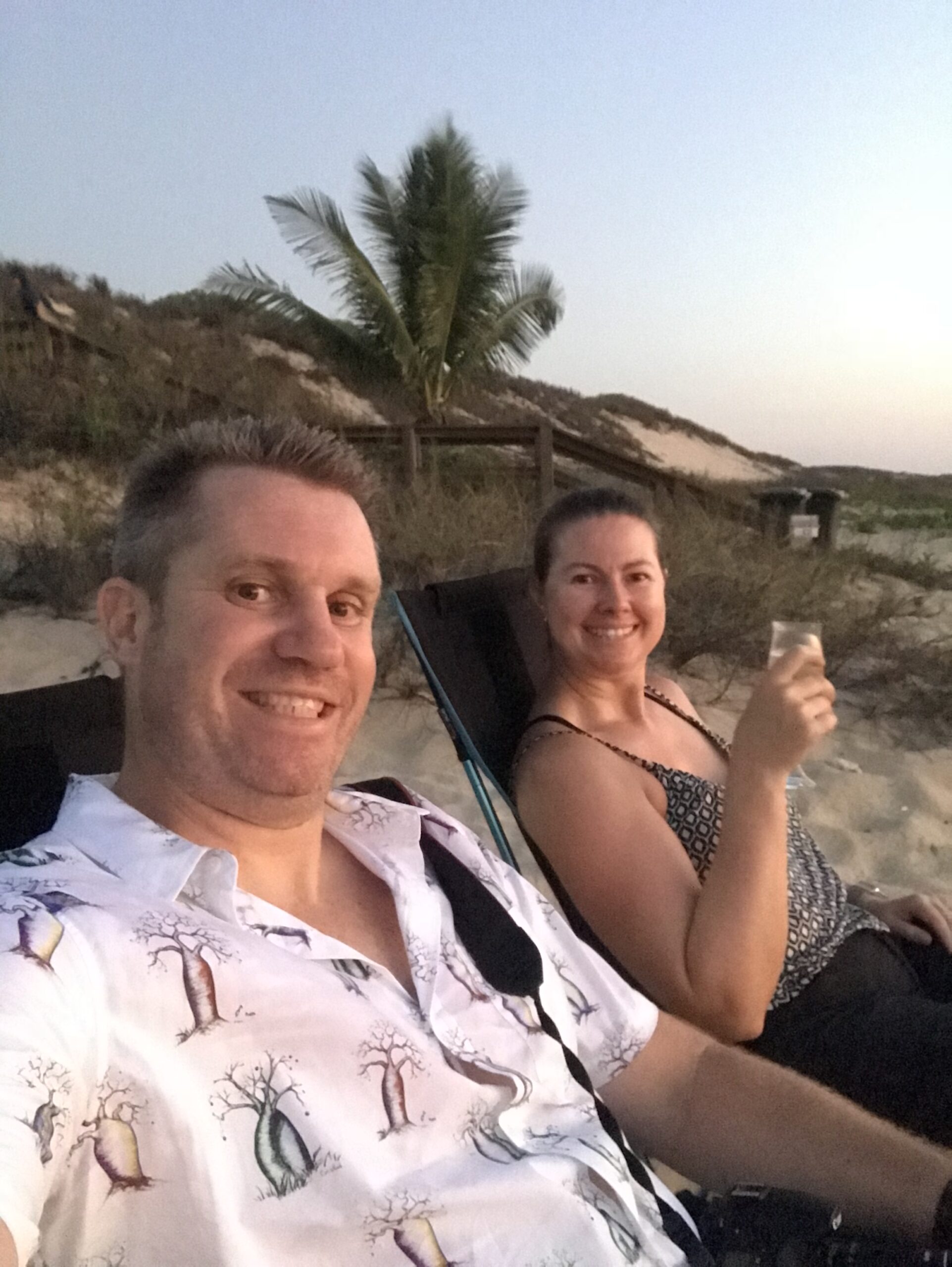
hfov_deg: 44.2
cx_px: 476
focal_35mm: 32
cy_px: 634
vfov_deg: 56.8
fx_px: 1172
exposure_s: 1/17
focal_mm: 2.87
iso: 1600
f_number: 2.2
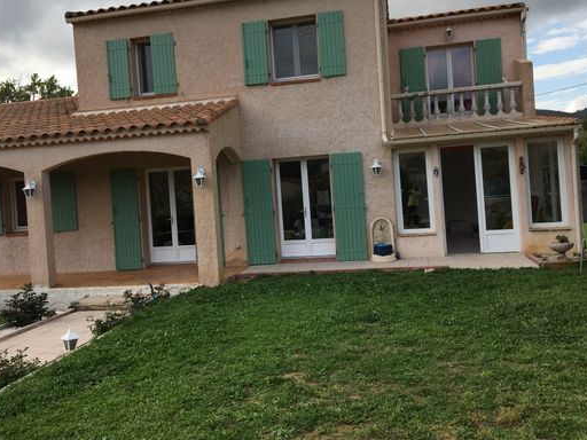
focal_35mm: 34
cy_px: 194
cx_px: 276
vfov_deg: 41.7
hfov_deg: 53.9
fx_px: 577
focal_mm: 4.15
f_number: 2.2
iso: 25
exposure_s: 1/699
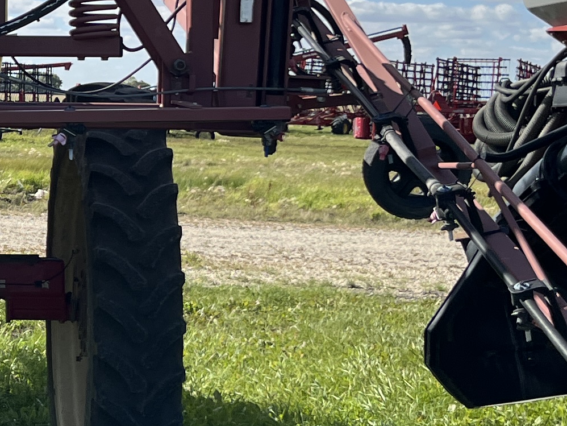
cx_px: -177
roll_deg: -1.4
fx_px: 1720
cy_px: 164
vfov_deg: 14.1
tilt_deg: +1.2
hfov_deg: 17.5
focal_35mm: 105
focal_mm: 5.1
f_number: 1.6
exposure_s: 1/3049
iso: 50
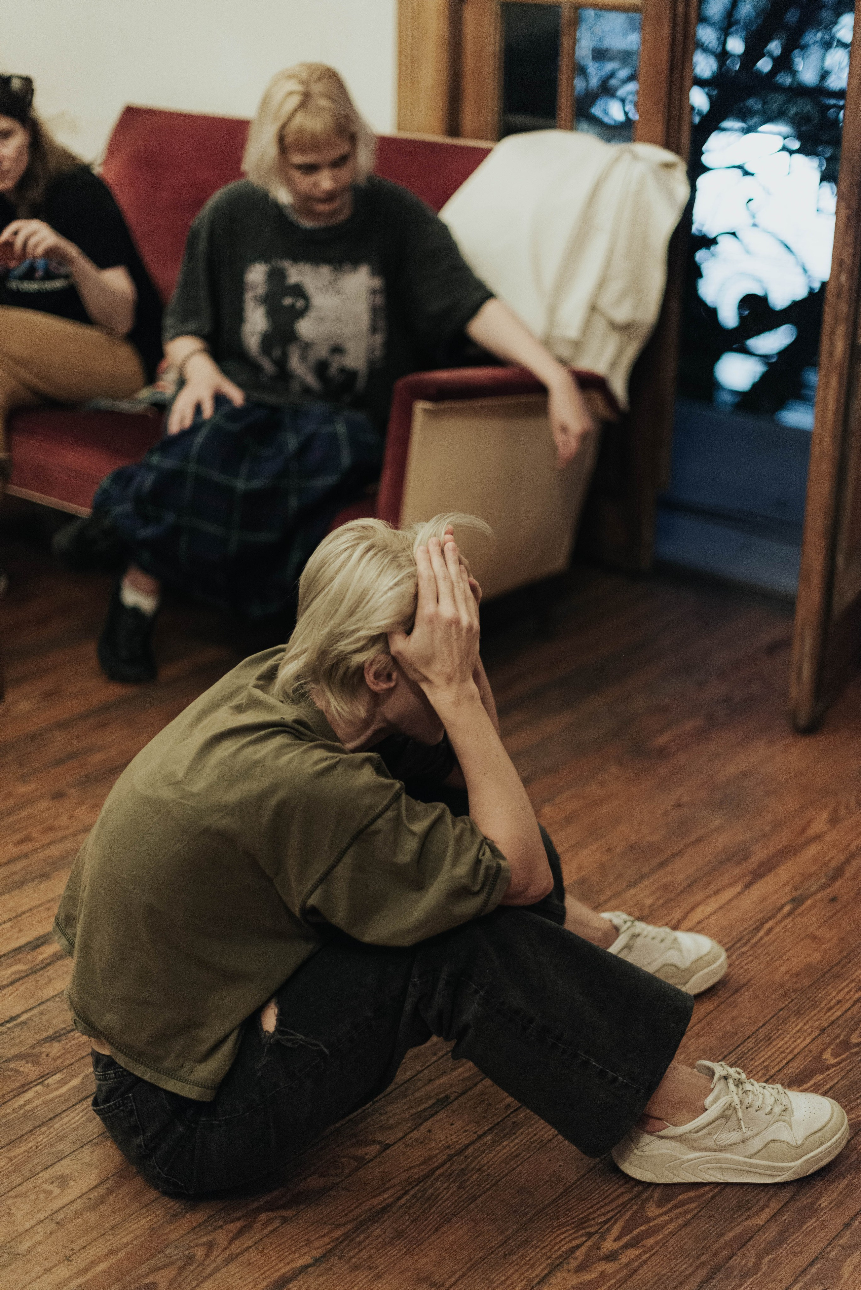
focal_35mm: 50
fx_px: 1792
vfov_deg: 39.6
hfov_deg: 27.0
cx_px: 430
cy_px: 645
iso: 2500
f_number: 1.4
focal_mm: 50
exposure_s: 1/200
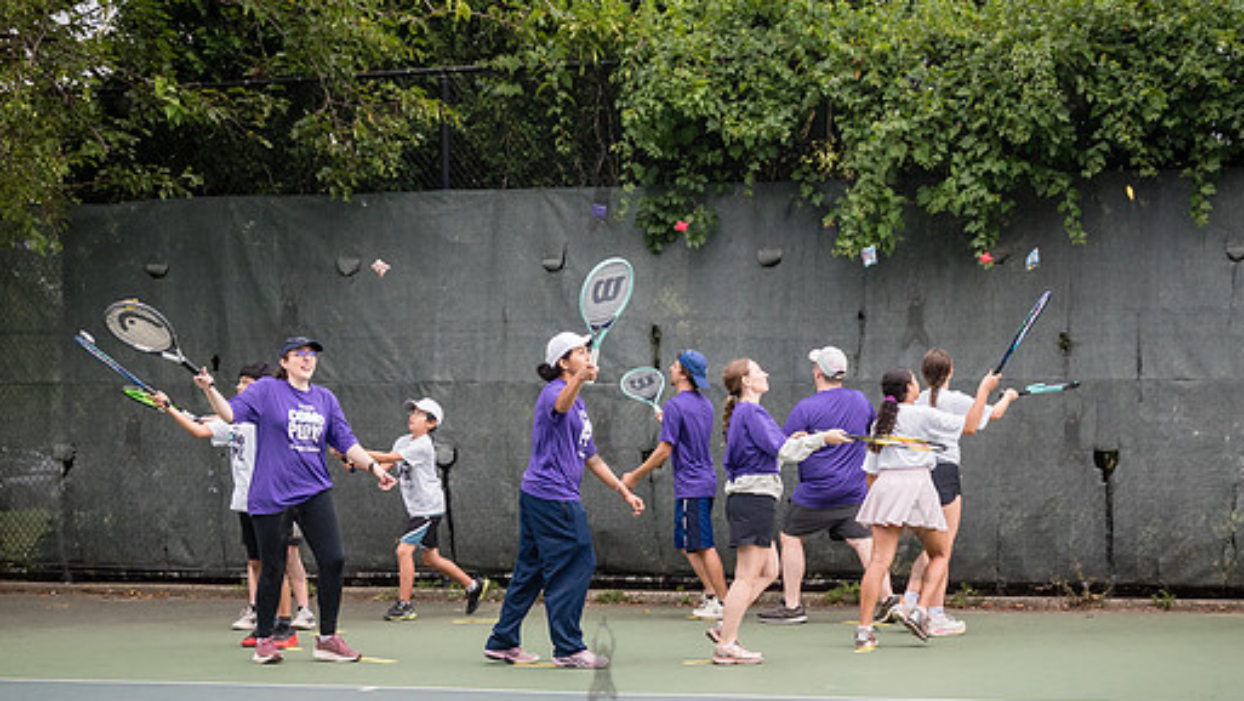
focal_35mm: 85
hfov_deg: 25.0
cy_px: 481
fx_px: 2805
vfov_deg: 14.2
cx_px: 609
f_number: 5
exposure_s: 1/640
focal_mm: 48
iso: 1000
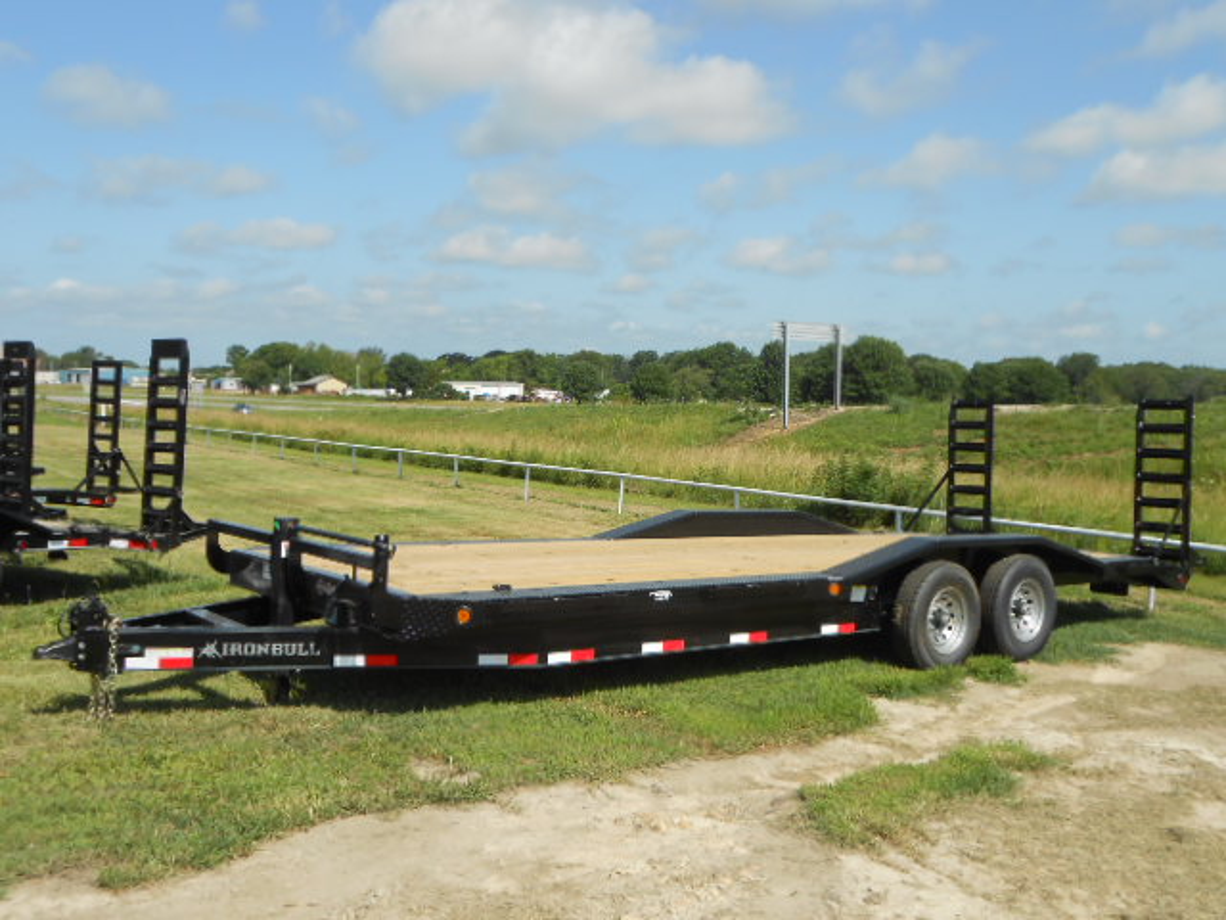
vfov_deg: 41.8
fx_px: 1204
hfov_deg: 54.0
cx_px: 613
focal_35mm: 34
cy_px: 460
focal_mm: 6
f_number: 3.9
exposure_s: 1/800
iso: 80
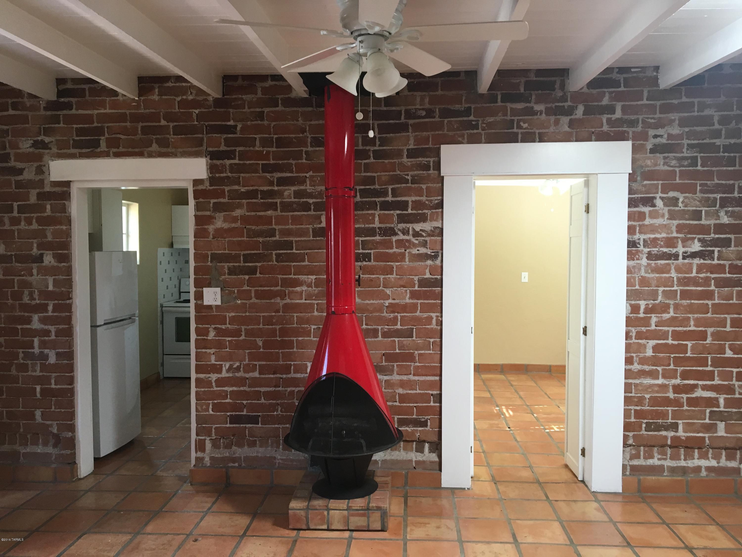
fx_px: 622
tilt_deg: -3.3
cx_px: 371
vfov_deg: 48.2
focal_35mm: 29
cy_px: 278
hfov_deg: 61.7
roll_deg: +0.5
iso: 80
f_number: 2.2
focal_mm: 4.15
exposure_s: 1/30
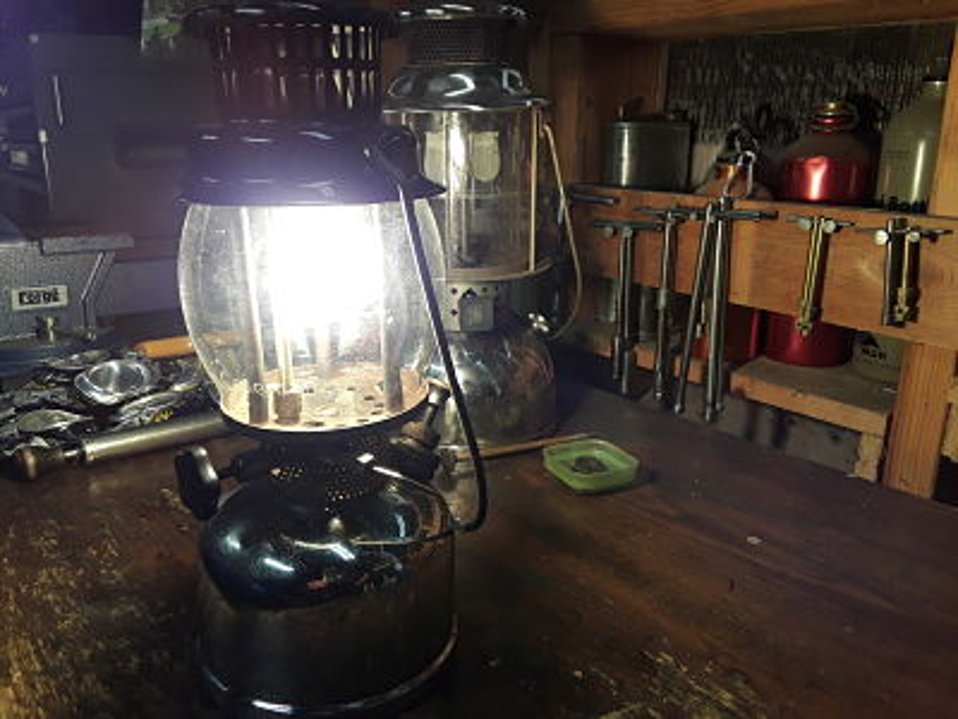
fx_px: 747
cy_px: 360
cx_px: 479
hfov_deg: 65.3
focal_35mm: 27
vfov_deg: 51.4
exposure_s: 1/40
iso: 50
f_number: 1.9
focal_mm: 2.91
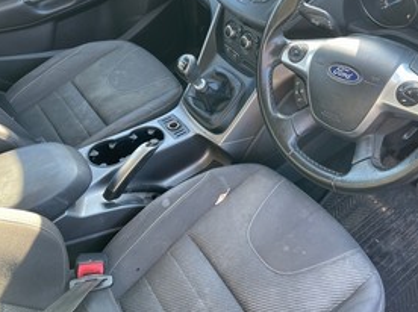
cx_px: 257
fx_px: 398
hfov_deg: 54.9
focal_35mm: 33
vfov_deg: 42.5
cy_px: 115
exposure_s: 1/121
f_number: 1.6
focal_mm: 4.2
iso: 125
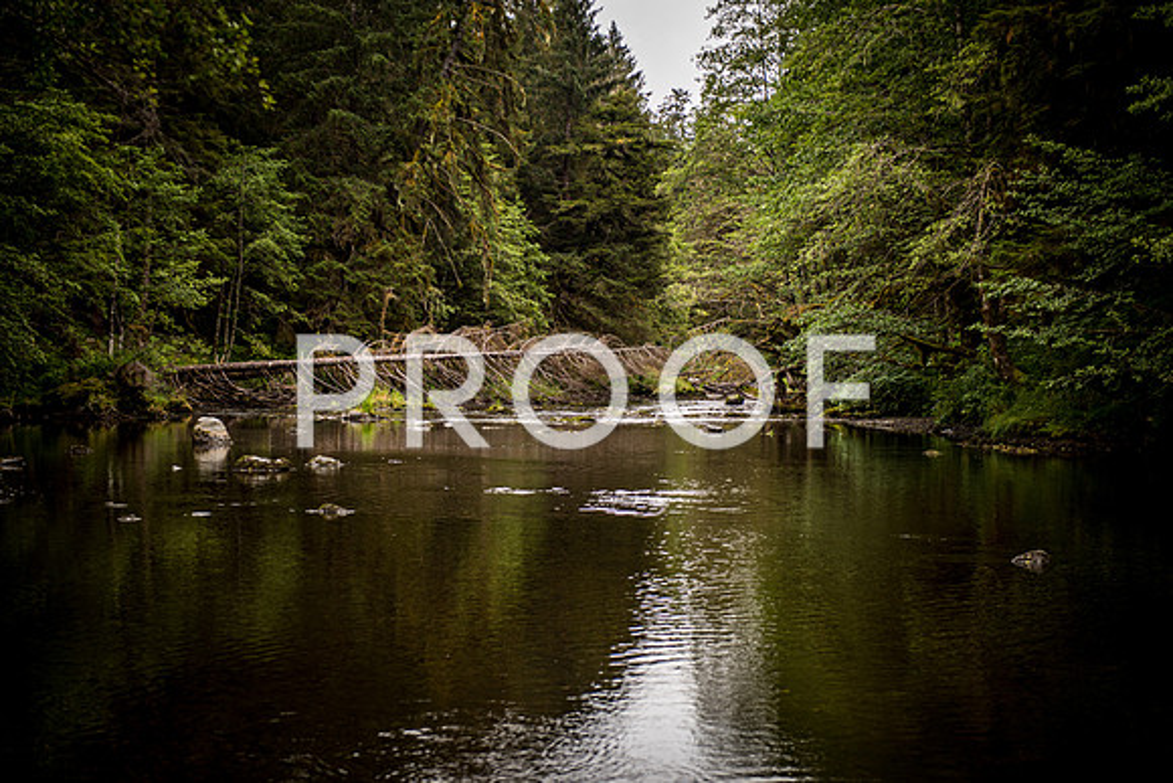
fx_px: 2021
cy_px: 392
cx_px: 586
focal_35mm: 62
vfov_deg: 21.9
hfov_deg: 32.4
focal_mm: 62
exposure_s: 1/200
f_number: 2.8
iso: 100
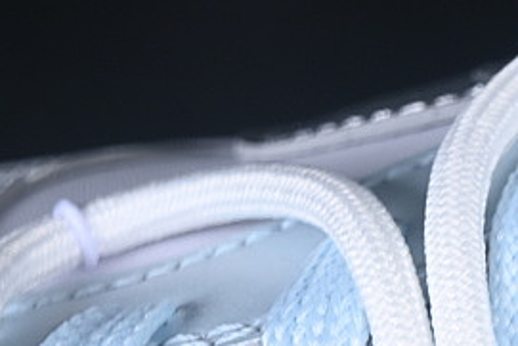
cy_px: 562
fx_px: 4304
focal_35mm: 299
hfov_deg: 6.7
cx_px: 910
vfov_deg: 4.6
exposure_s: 1/80
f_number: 7.1
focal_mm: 50
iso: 160
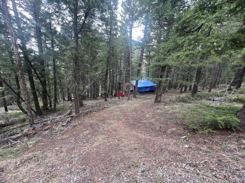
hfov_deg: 106.2
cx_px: 122
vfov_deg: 89.9
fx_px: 92
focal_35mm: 13
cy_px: 92
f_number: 1.8
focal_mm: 1.57
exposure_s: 1/99
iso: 80
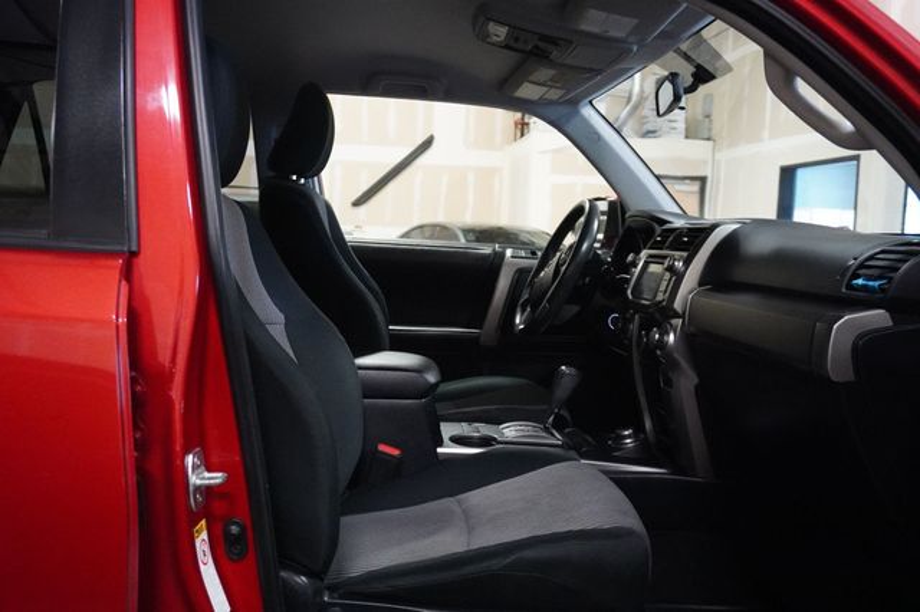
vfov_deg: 38.3
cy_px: 306
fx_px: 881
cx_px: 460
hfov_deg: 55.1
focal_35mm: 34
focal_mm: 23
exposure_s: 1/100
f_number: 4
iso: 6400
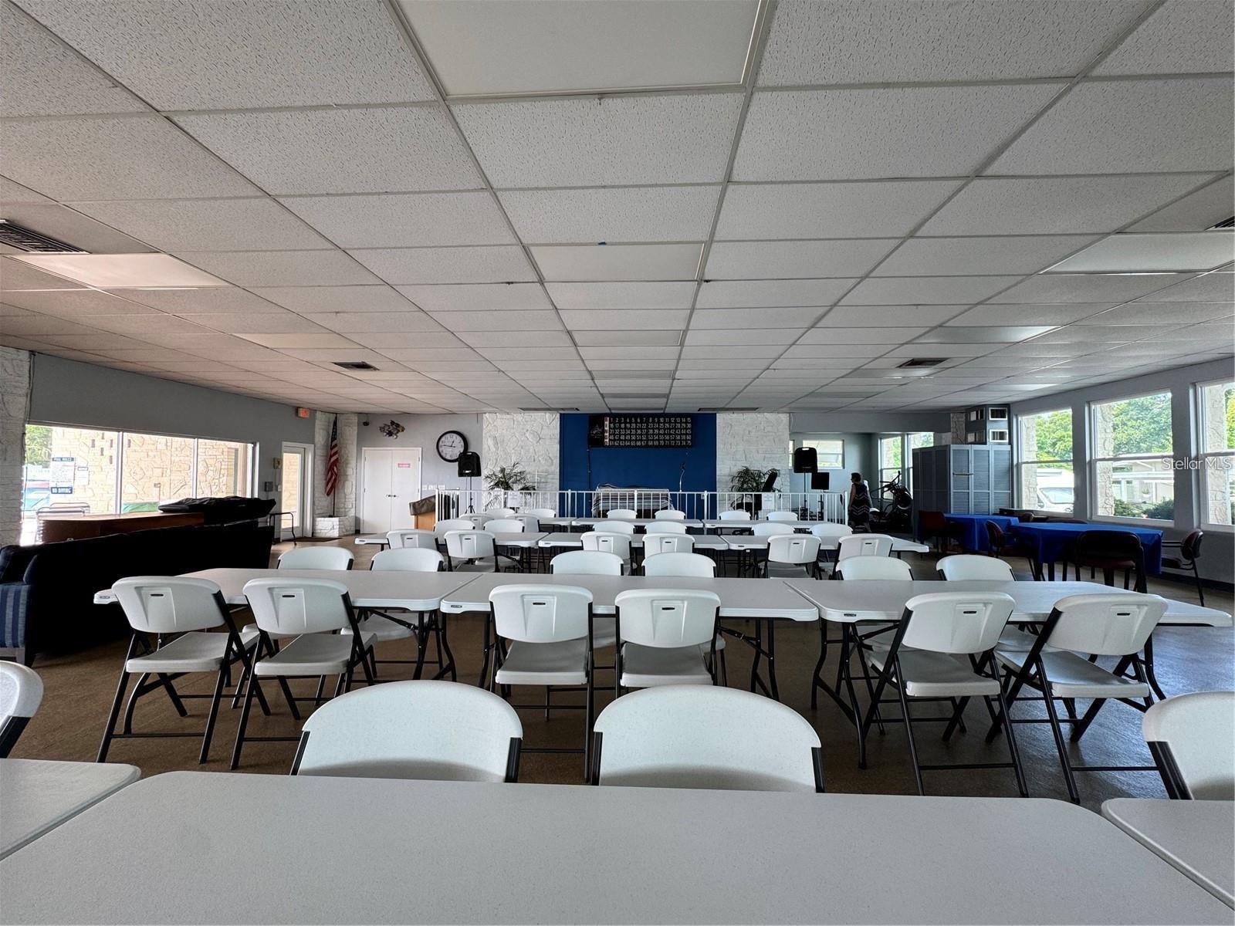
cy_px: 463
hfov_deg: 102.1
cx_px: 618
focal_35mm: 14
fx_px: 499
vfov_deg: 85.7
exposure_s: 1/99
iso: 100
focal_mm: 2.22
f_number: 2.2
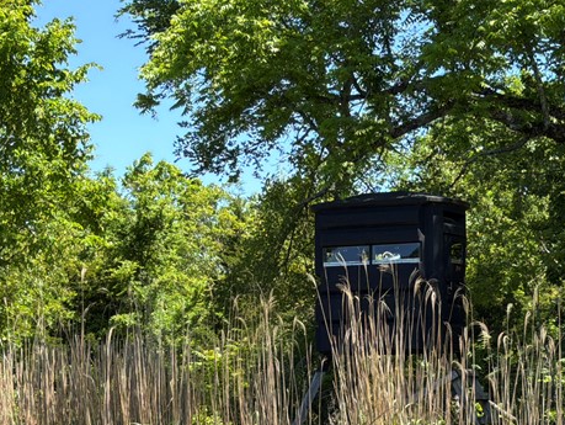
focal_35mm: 107
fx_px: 1748
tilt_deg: +0.8
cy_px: 335
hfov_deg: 18.4
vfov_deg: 13.8
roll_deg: +0.6
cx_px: 327
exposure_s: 1/1715
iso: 80
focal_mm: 6.76
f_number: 1.78
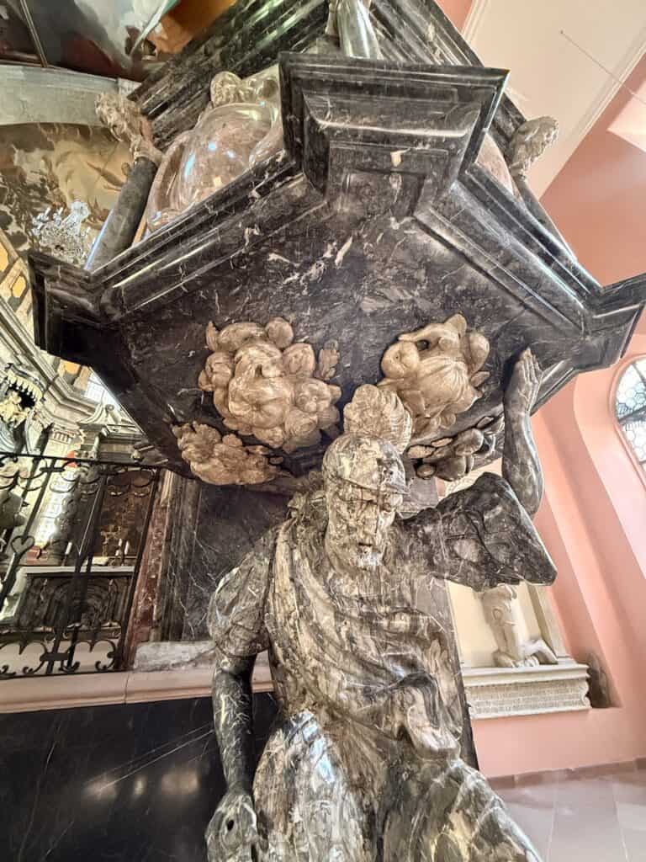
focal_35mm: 14
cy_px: 431
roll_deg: +1.2
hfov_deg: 85.7
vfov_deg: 102.1
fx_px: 348
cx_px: 323
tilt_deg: +31.1
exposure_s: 1/60
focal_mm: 2.22
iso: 1250
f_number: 2.2
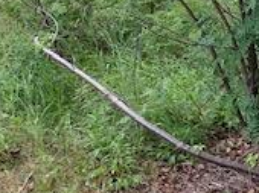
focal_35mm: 98
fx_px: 732
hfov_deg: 20.0
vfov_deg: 14.8
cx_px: 166
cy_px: -5
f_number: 1.8
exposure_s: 1/122
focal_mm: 4.25
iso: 32
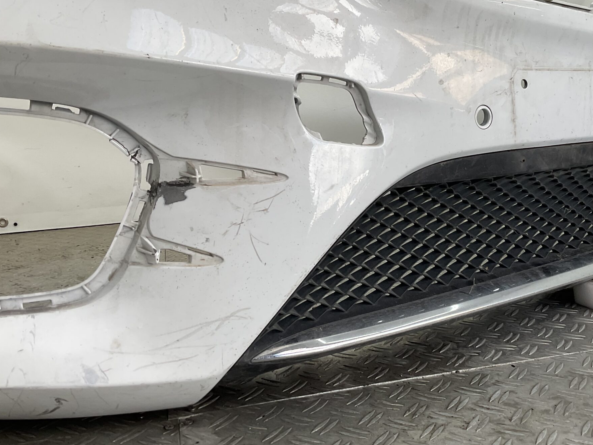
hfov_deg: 44.3
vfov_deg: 34.3
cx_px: 382
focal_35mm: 42
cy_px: 202
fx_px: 719
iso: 16
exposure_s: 1/174
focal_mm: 3
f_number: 1.8
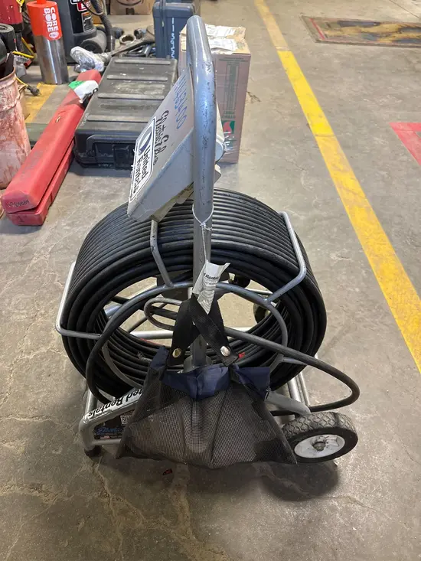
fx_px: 421
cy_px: 280
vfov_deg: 67.3
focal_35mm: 26
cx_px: 210
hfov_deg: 53.1
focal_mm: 5.96
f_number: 1.6
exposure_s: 1/60
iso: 400
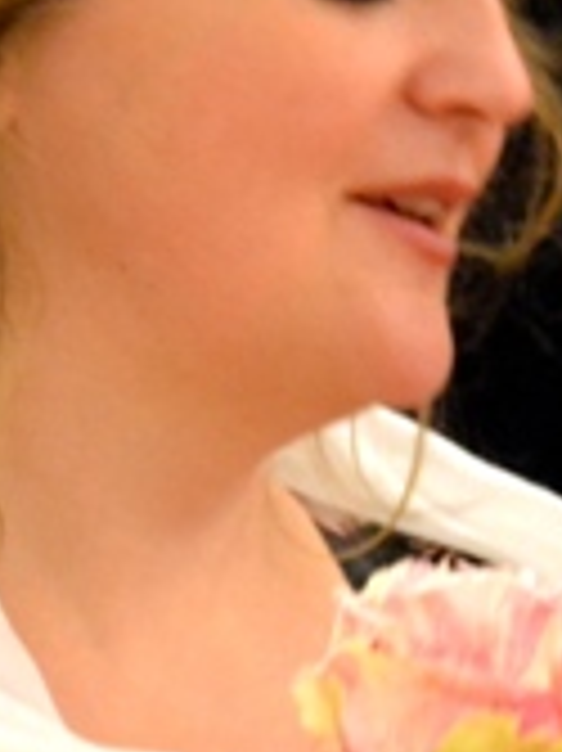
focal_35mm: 550
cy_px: 344
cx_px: 207
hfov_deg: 2.7
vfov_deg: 3.6
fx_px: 11921
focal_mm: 62
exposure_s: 1/50
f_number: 4.2
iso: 3200
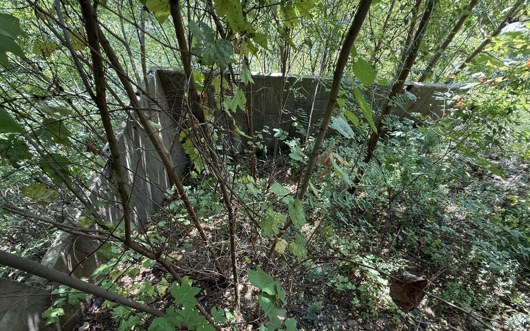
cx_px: 268
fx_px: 217
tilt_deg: -55.6
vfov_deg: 74.3
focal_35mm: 15
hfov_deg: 101.5
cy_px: 191
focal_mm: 2.22
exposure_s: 1/99
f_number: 2.2
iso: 125
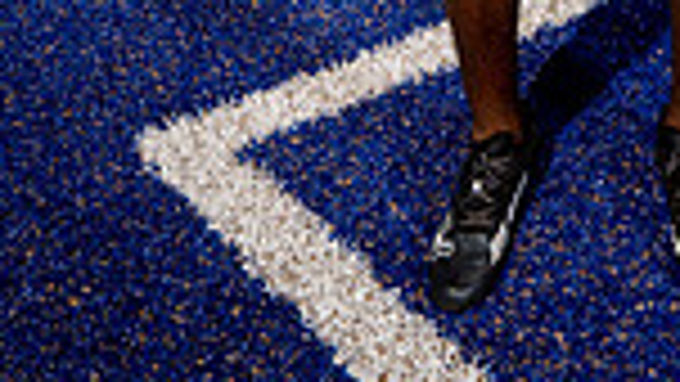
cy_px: -593
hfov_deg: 27.4
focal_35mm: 75
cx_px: 590
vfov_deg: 12.1
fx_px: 1353
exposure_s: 1/250
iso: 100
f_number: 7.1
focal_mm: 24
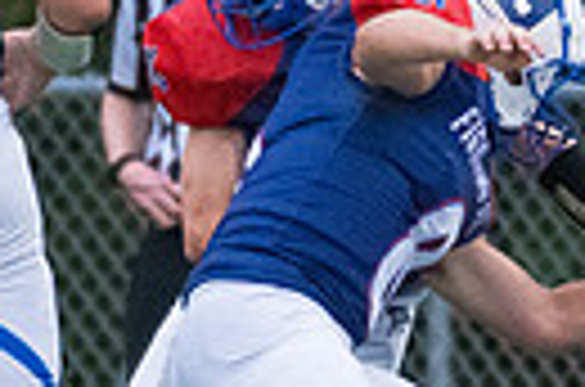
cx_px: 846
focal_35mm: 2484
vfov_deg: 0.6
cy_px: 270
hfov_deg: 0.8
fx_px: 40267
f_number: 5.6
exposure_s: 1/2000
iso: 6400
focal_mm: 370
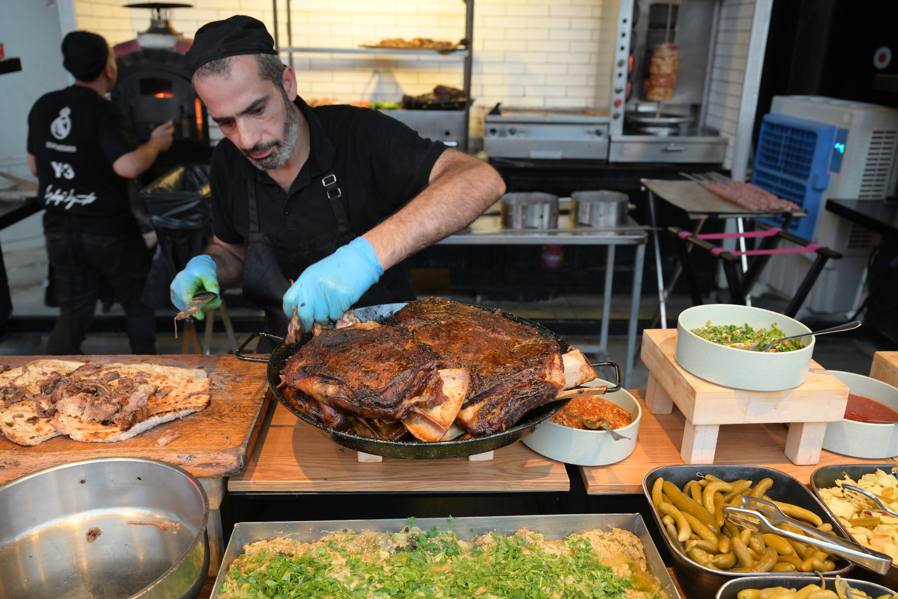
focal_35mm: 30
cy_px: 300
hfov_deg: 62.8
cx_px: 449
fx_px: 736
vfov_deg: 44.3
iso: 1600
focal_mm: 29.5
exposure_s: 1/80
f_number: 4.5
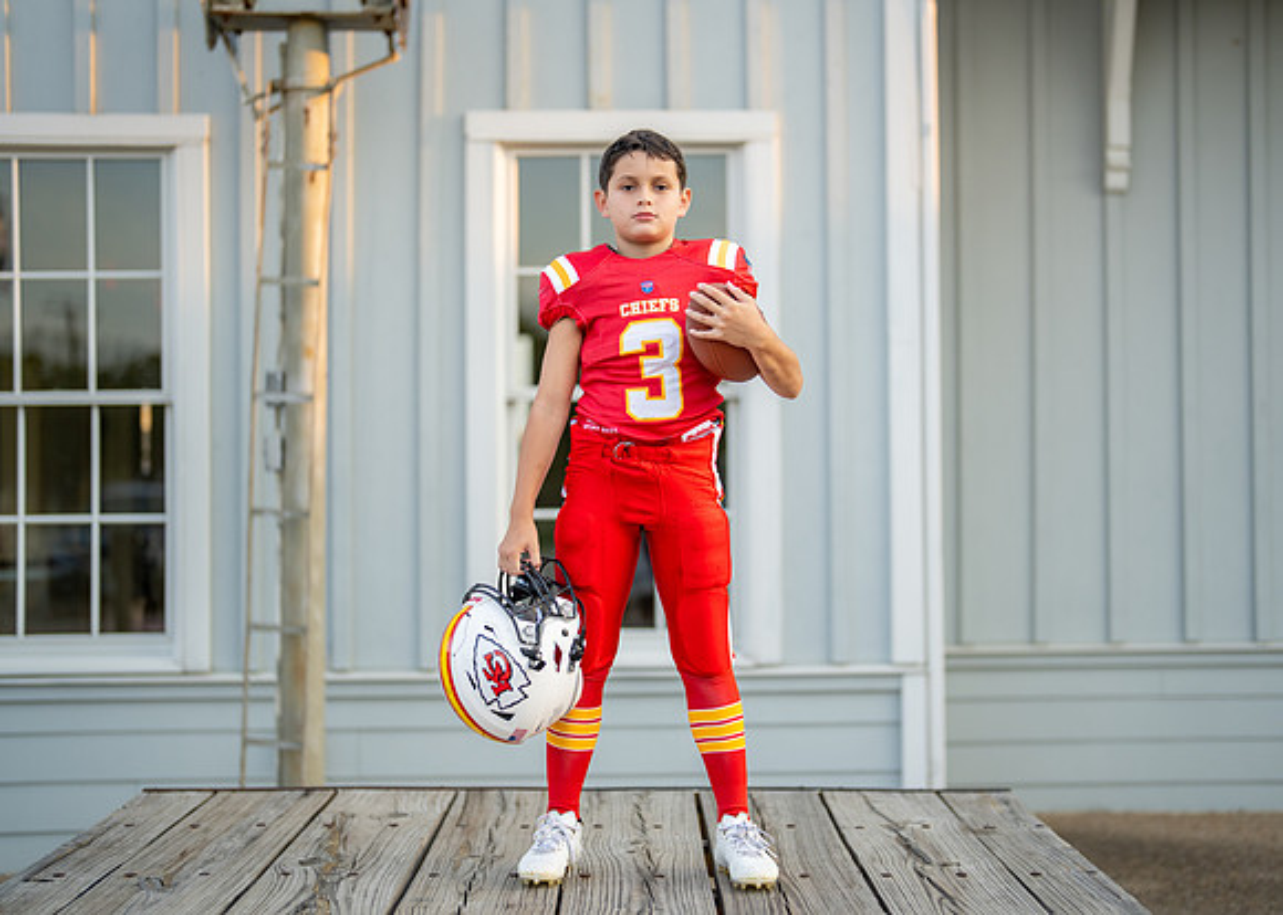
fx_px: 2019
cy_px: 445
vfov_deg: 25.6
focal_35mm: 55
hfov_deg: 35.2
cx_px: 672
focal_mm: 50
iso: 200
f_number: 1.2
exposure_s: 1/2000
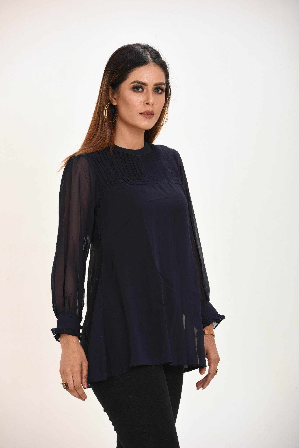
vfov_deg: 10.3
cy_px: 224
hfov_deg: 6.9
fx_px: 2491
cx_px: 150
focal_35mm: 200
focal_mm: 200
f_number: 7.1
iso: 200
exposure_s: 1/200
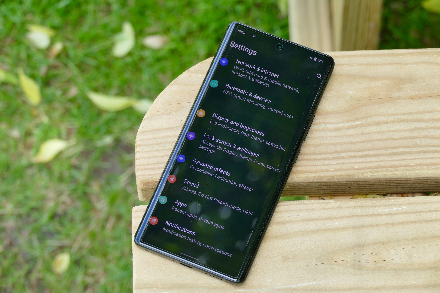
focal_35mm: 135
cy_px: 146
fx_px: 1650
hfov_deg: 15.2
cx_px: 220
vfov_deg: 10.2
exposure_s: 1/125
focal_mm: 49.07
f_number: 4.5
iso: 125
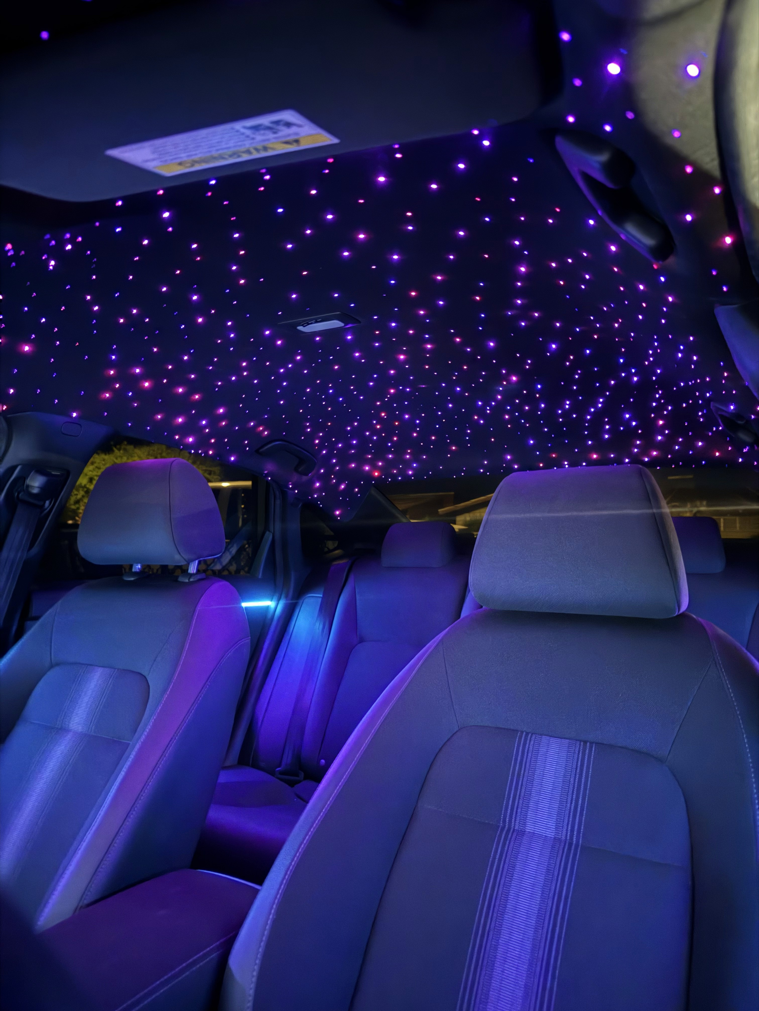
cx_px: 380
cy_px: 506
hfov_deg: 56.8
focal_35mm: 24
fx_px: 702
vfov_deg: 71.6
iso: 4000
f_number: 1.78
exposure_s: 1
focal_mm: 6.76
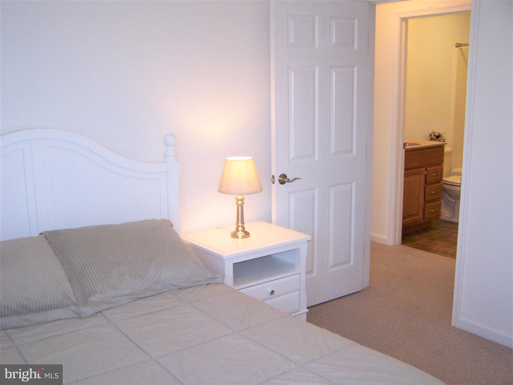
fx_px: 563
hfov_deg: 49.0
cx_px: 256
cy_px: 192
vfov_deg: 37.7
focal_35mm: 38
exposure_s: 1/60
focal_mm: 6.3
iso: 140
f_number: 2.8
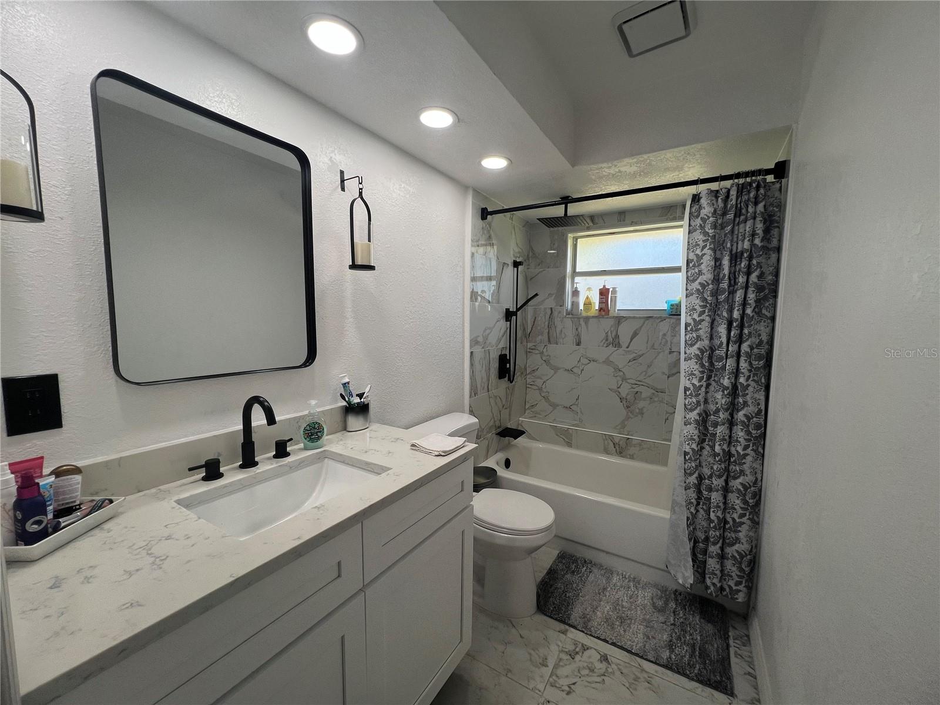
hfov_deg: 106.2
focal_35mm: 13
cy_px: 352
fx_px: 353
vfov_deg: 89.9
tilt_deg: -5.9
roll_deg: -0.3
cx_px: 470
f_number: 1.8
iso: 32
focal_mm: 1.57
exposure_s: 1/167
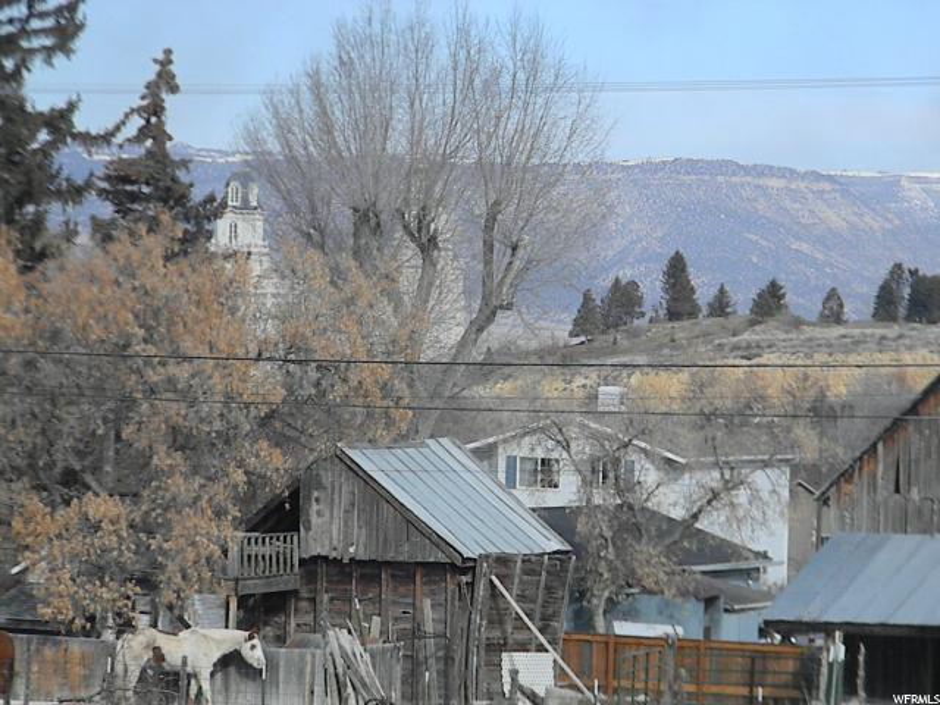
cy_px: 352
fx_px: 4942
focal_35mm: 182
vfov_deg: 8.2
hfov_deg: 10.9
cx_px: 470
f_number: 10.4
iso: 640
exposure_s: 1/482
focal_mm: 33.1
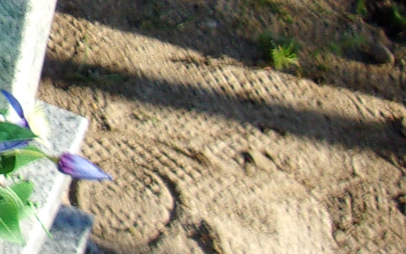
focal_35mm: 134
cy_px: -75
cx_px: -267
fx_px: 1483
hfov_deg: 14.2
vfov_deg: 9.6
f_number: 10.4
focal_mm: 4.9
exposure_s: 1/38
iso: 80
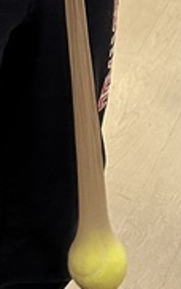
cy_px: -294
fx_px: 1127
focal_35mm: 143
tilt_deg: -15.6
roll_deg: -3.4
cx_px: -35
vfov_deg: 12.7
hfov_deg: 9.1
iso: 200
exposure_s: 1/120
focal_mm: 6.86
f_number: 1.78
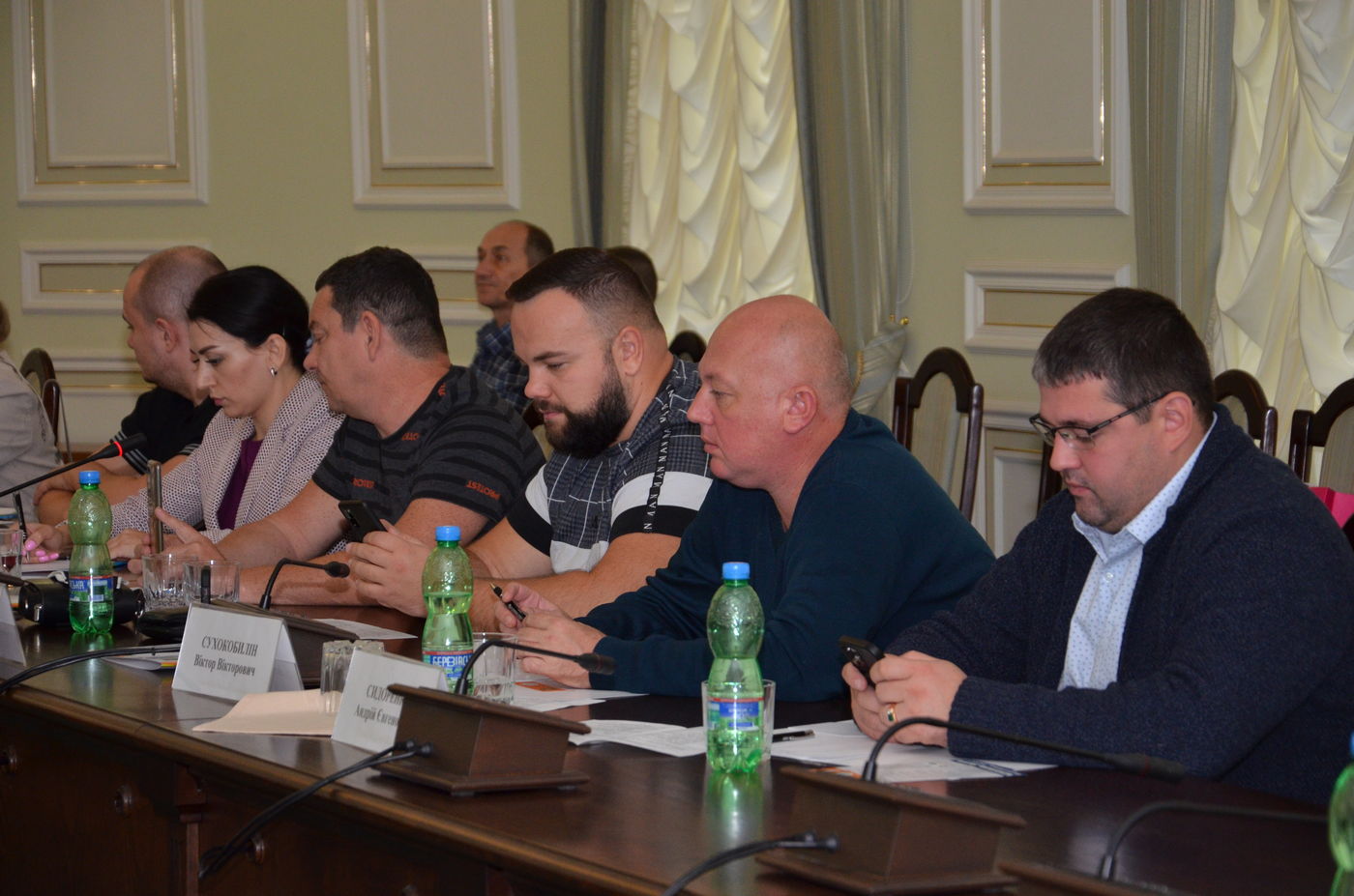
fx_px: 4785
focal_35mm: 128
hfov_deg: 16.1
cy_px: 448
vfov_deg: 10.7
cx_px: 677
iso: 800
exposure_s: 1/250
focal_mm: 85
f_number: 5.6
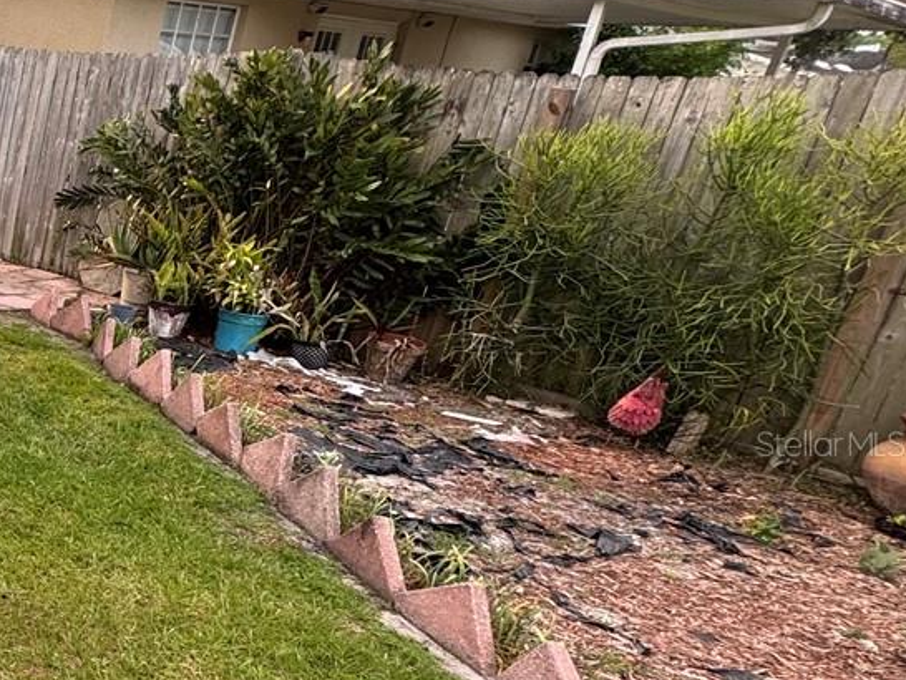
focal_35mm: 41
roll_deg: -3.2
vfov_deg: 34.9
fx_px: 1074
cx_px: -415
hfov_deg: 29.8
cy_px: 443
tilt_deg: -20.3
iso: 40
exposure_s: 1/233
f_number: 2.2
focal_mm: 2.22
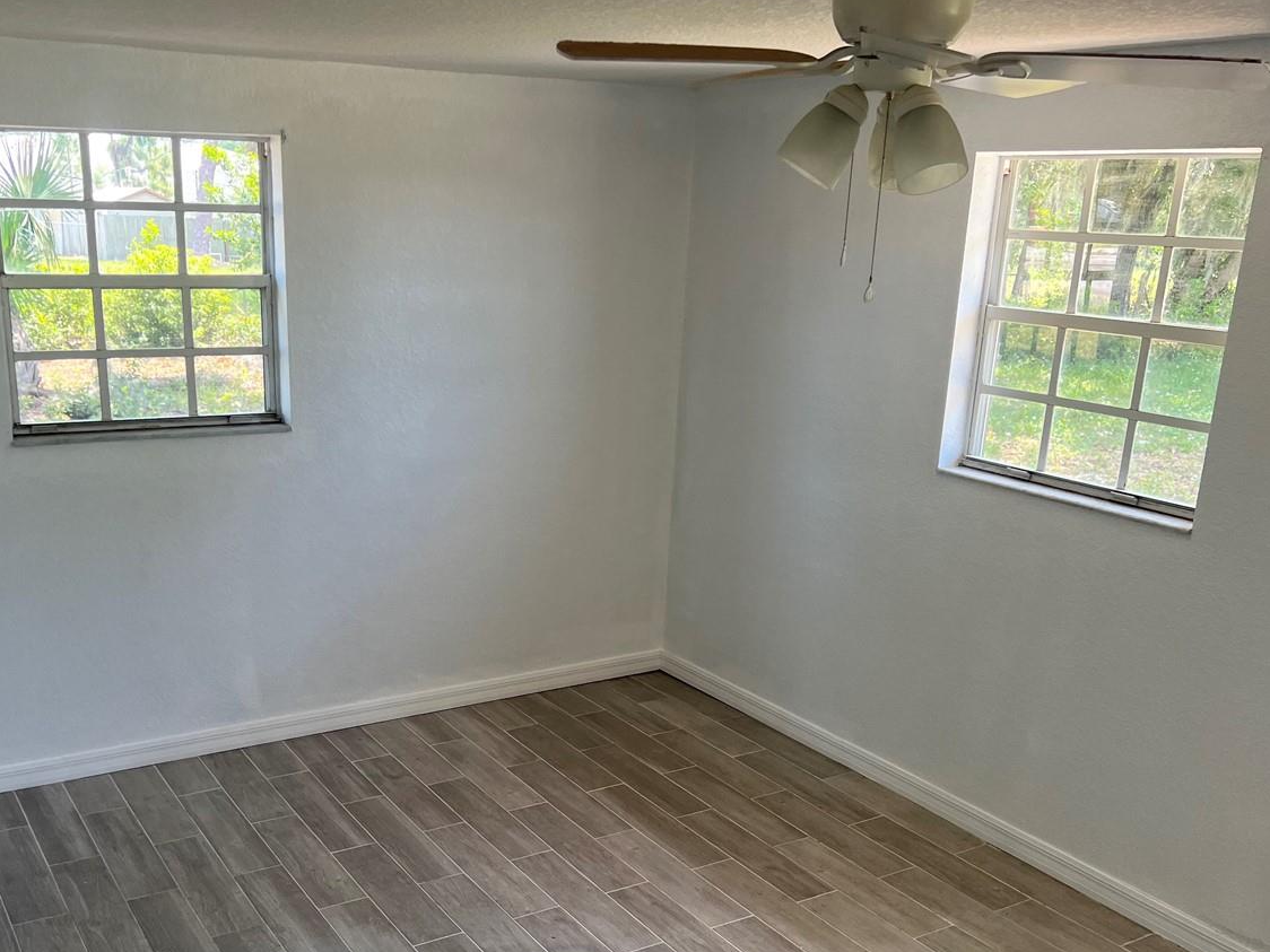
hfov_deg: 50.0
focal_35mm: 37
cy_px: 648
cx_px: 541
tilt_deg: -16.9
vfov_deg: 38.2
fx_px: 1357
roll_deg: -1.1
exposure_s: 1/131
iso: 64
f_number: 1.5
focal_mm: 5.7
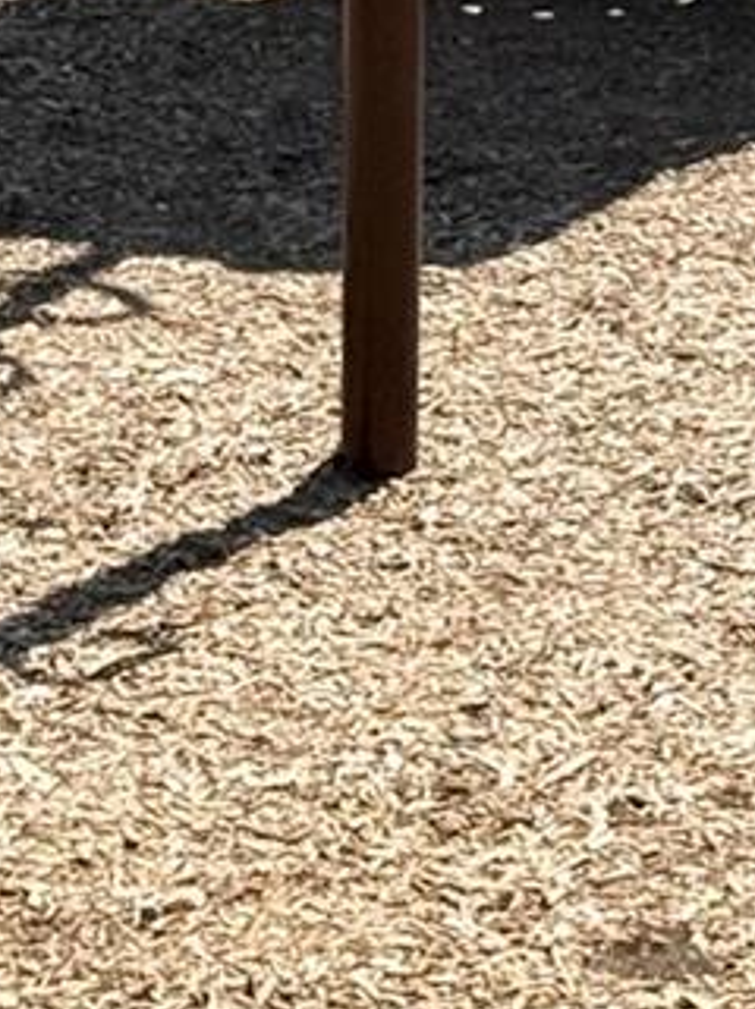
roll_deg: -0.7
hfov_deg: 6.4
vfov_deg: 8.1
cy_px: -1141
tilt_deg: -2.0
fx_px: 6702
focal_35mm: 230
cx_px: 1208
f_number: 1.78
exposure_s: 1/5587
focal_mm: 6.76
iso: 64
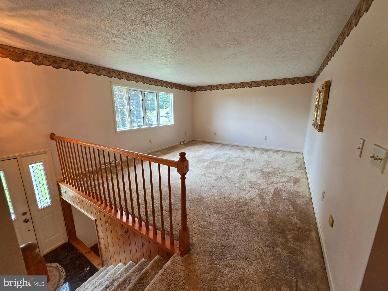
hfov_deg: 106.2
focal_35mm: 13
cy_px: 146
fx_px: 146
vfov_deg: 89.9
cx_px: 194
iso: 160
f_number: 1.9
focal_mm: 2.2
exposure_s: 1/120
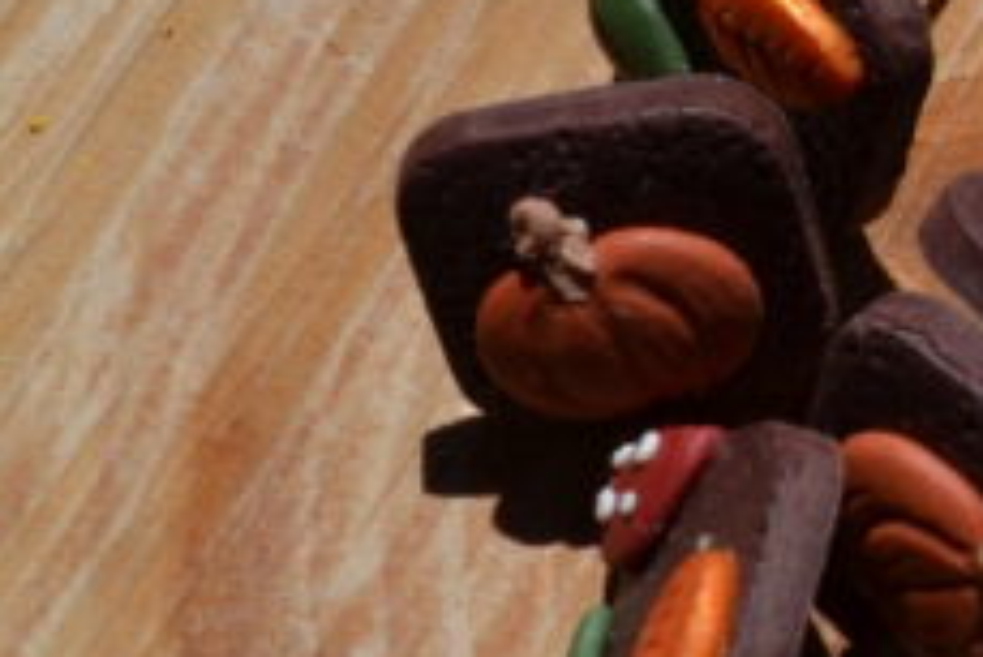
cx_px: 1713
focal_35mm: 161
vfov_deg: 8.5
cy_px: -32
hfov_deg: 11.9
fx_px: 4399
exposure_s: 1/250
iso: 100
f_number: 8
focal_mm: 24
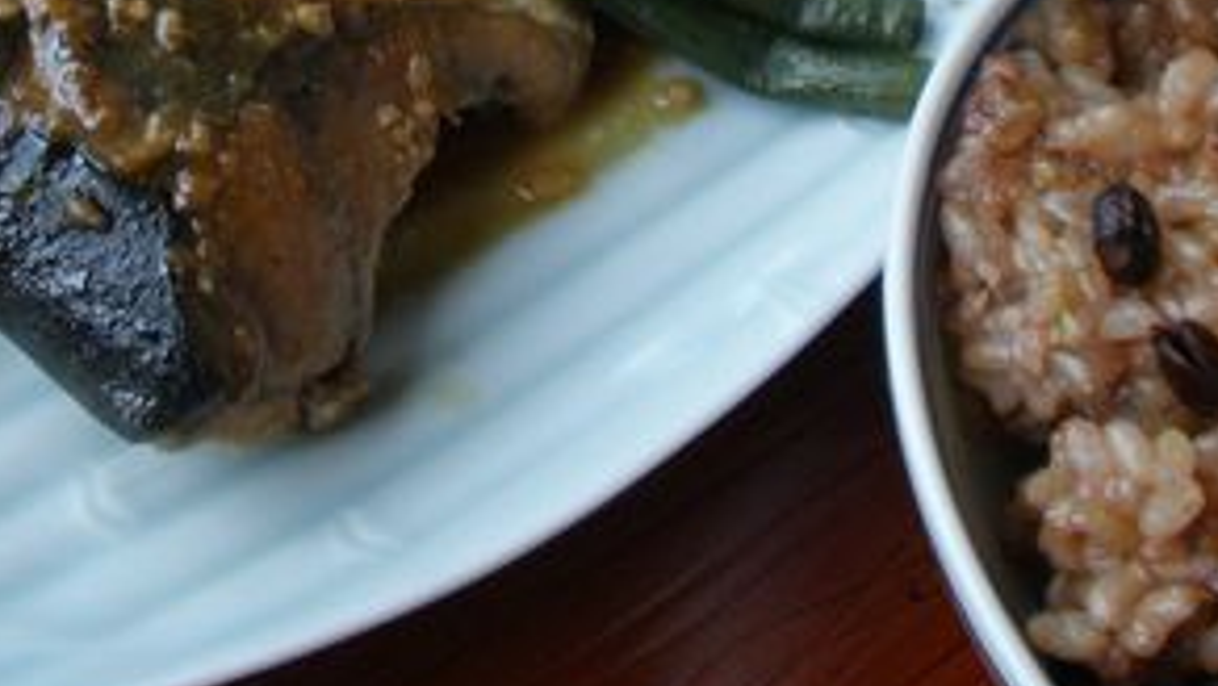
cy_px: -197
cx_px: 352
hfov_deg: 25.4
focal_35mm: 83
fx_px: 2682
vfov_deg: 14.0
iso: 100
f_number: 3.5
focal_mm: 6.6
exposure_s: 1/80
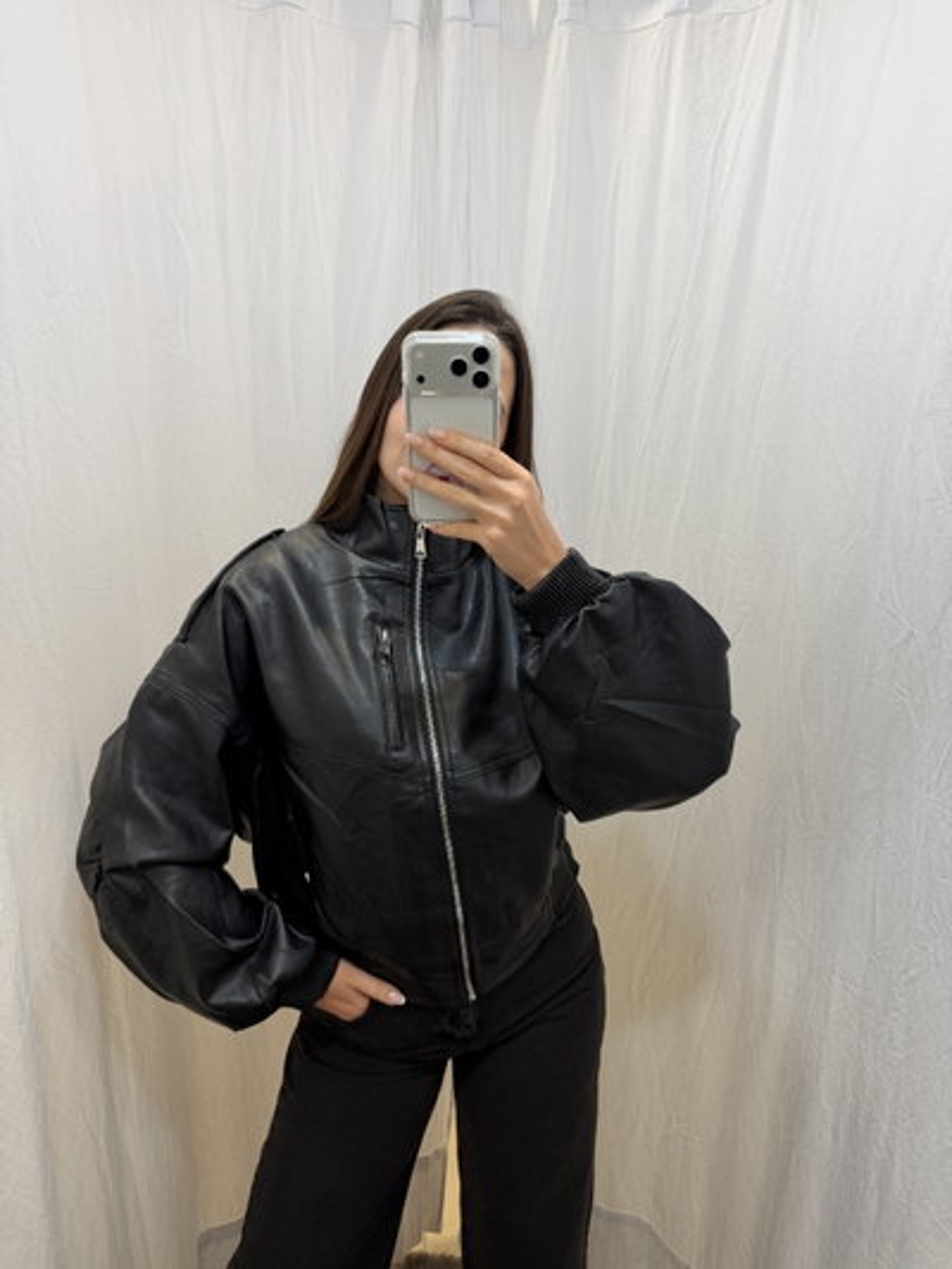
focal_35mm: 24
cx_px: 476
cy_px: 634
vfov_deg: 71.6
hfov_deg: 56.8
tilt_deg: -16.3
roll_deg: -2.1
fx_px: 880
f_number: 1.78
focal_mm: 6.76
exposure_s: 1/100
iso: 160
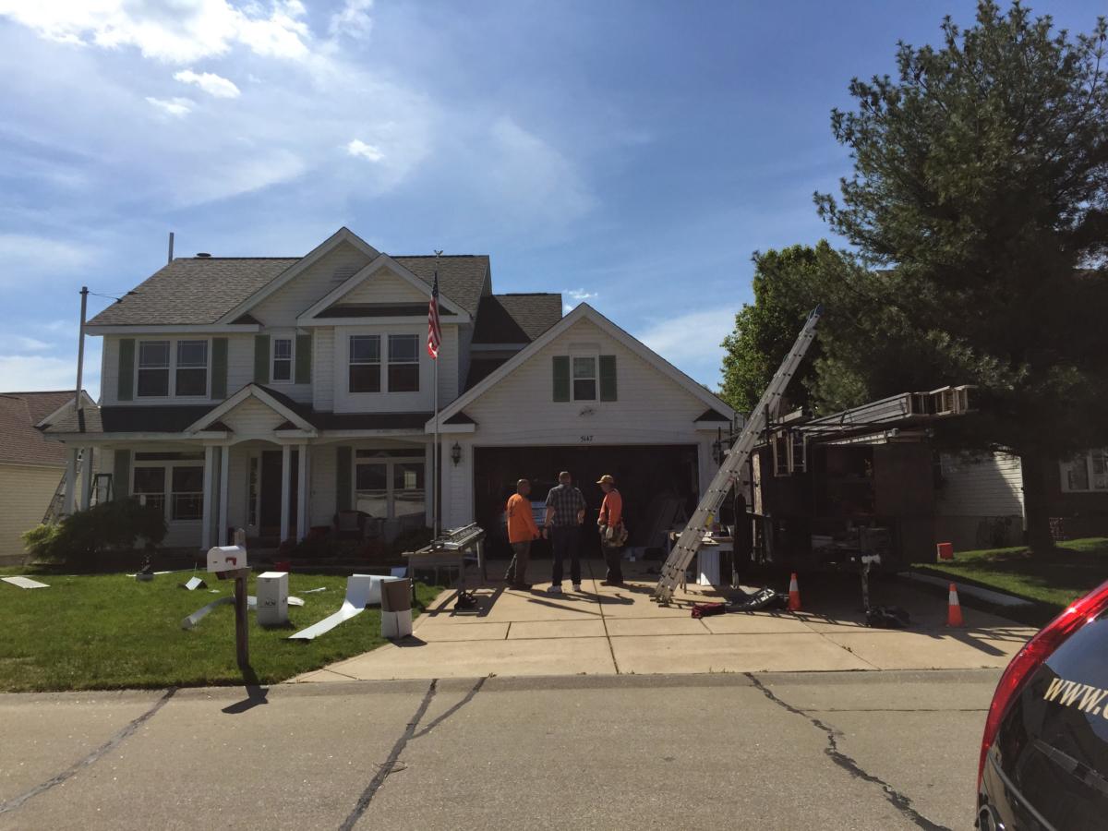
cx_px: 554
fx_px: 928
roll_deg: -0.2
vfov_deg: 48.2
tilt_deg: +6.4
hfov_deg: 61.7
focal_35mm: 29
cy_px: 416
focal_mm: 4.15
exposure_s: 1/4405
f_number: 2.2
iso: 32
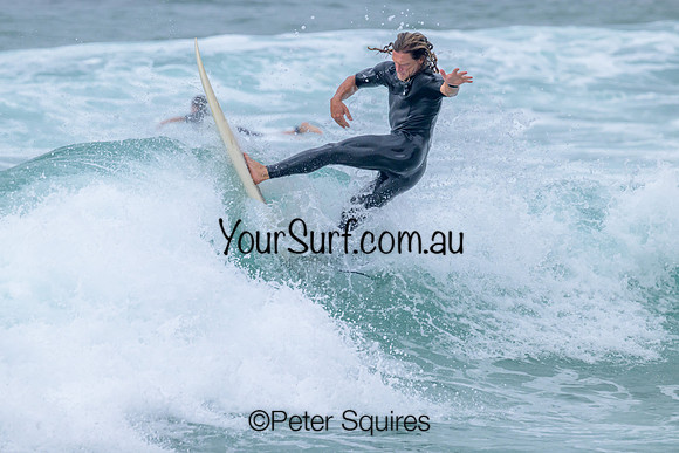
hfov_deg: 3.0
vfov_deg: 2.0
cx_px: 346
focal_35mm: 679
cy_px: 269
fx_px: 12809
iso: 900
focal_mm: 560
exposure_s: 1/2000
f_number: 11
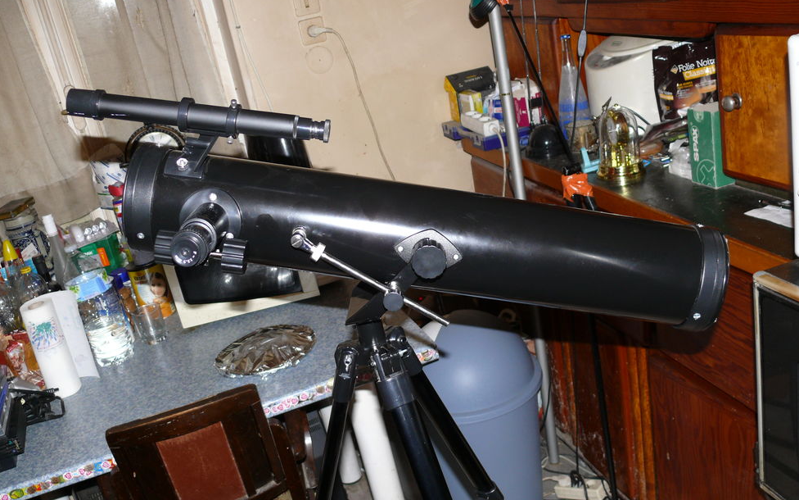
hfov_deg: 51.5
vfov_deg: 33.6
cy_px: 270
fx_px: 827
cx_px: 395
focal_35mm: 38
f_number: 2.8
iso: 100
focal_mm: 7.4
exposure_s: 1/30
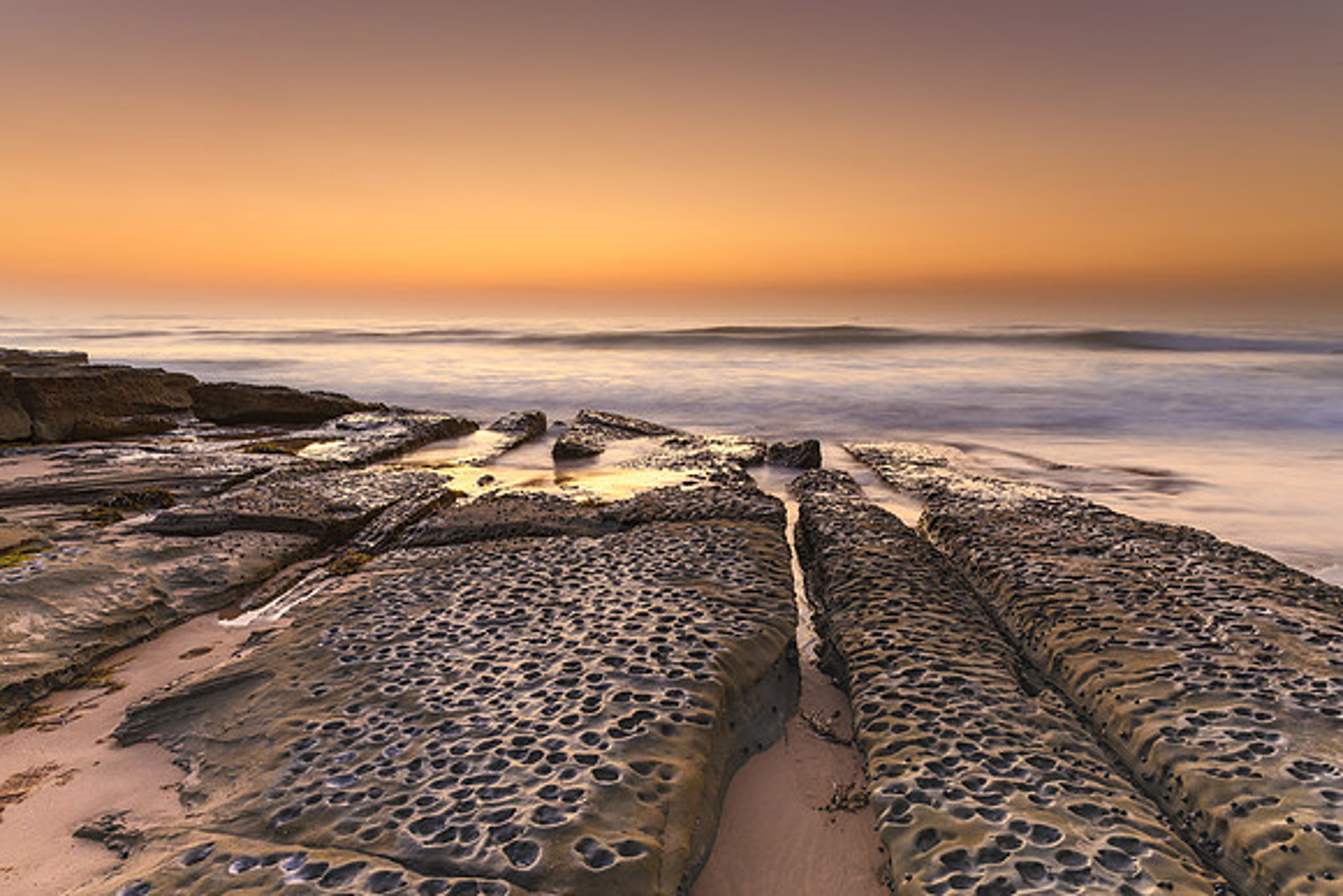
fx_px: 906
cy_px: 448
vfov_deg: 52.6
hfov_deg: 73.1
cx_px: 672
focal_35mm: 24
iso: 50
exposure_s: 3
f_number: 9
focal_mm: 16
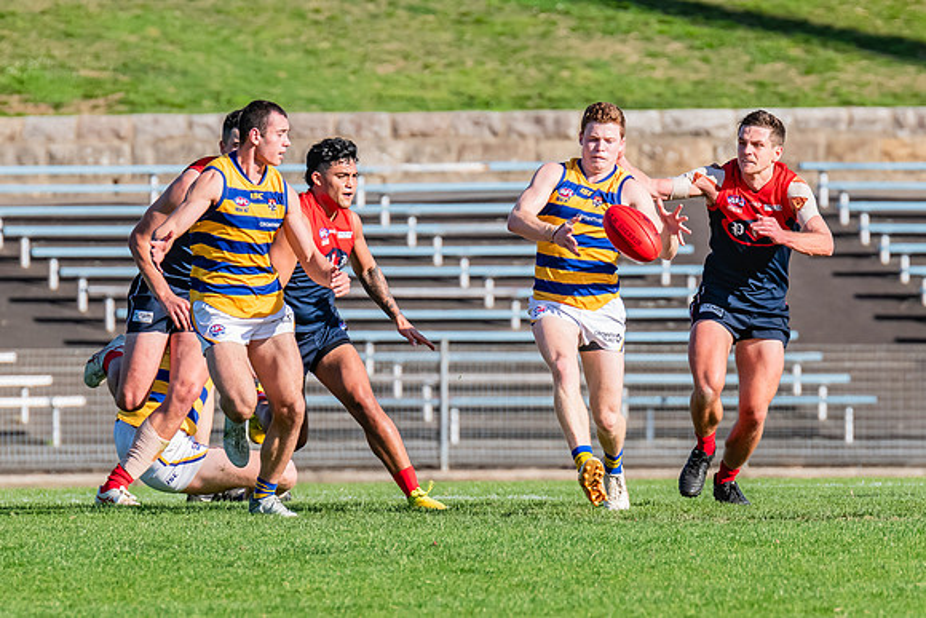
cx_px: 637
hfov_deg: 2.8
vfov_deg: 1.8
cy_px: 350
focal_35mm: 749
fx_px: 19282
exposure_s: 1/1600
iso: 800
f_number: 8
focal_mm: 420
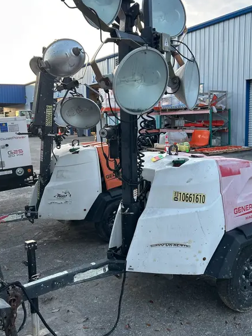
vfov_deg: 55.3
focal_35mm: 33
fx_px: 321
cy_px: 154
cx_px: 145
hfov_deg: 42.8
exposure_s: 1/121
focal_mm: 5.7
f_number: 1.5
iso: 100
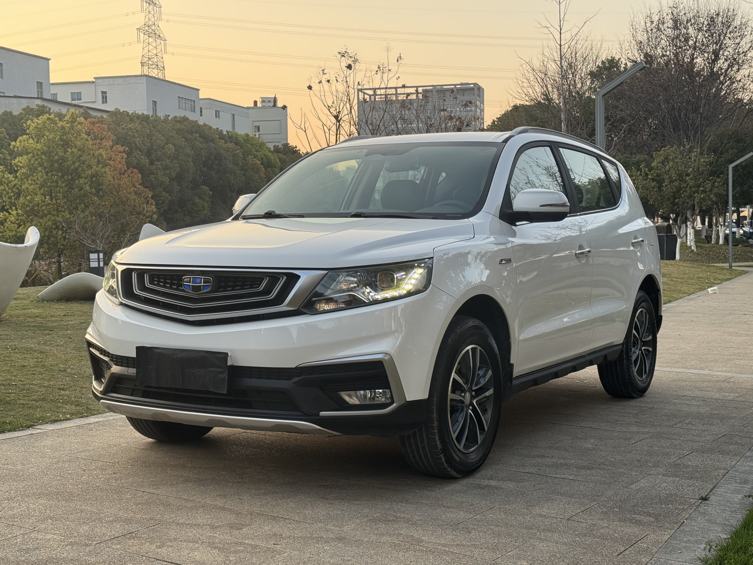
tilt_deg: -2.8
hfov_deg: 39.7
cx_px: 376
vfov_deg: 30.3
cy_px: 282
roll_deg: +0.9
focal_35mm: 48
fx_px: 1044
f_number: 1.78
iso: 64
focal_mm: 6.76
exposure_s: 1/461
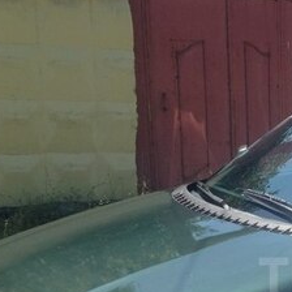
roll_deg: -2.0
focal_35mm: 86
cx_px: 392
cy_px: 277
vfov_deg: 19.7
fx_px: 821
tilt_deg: -13.9
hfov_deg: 18.6
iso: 50
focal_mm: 4.12
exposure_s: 1/847
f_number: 2.4
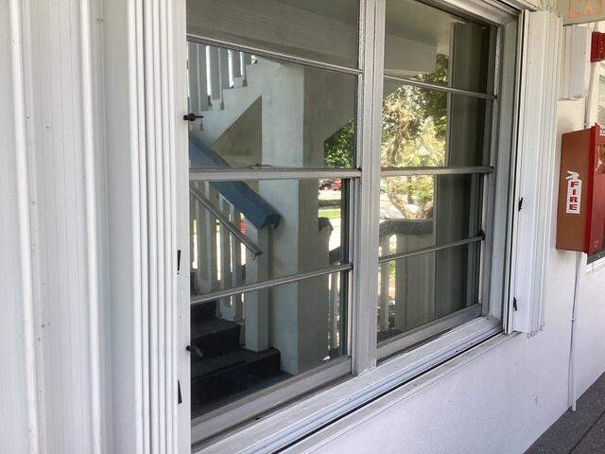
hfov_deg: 58.4
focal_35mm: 31
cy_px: 227
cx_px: 302
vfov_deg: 45.4
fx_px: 542
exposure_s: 1/171
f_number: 2.4
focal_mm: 3.3
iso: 25
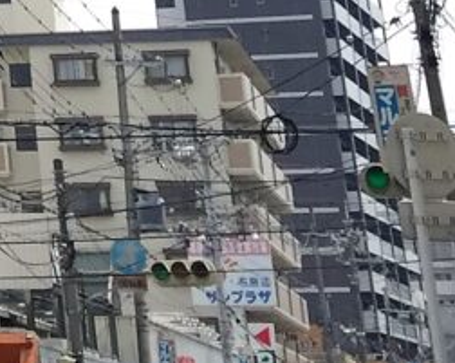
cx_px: -598
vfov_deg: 7.4
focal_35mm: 180
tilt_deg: +26.4
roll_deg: -0.1
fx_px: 2421
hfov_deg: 9.6
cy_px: -796
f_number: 2.2
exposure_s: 1/1236
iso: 32
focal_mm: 4.15
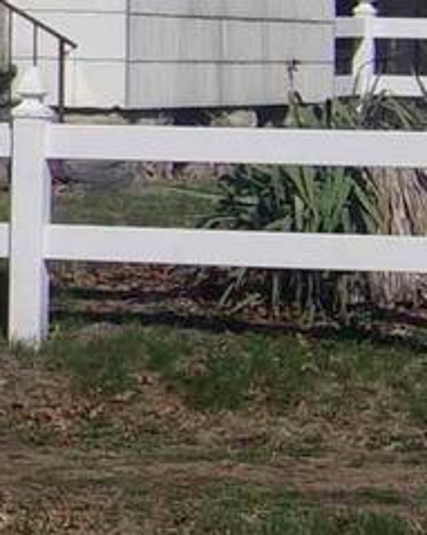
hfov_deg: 5.8
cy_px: -170
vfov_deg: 7.7
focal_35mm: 247
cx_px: -861
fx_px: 3904
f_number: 13.1
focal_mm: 7.6
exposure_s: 1/160
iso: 80
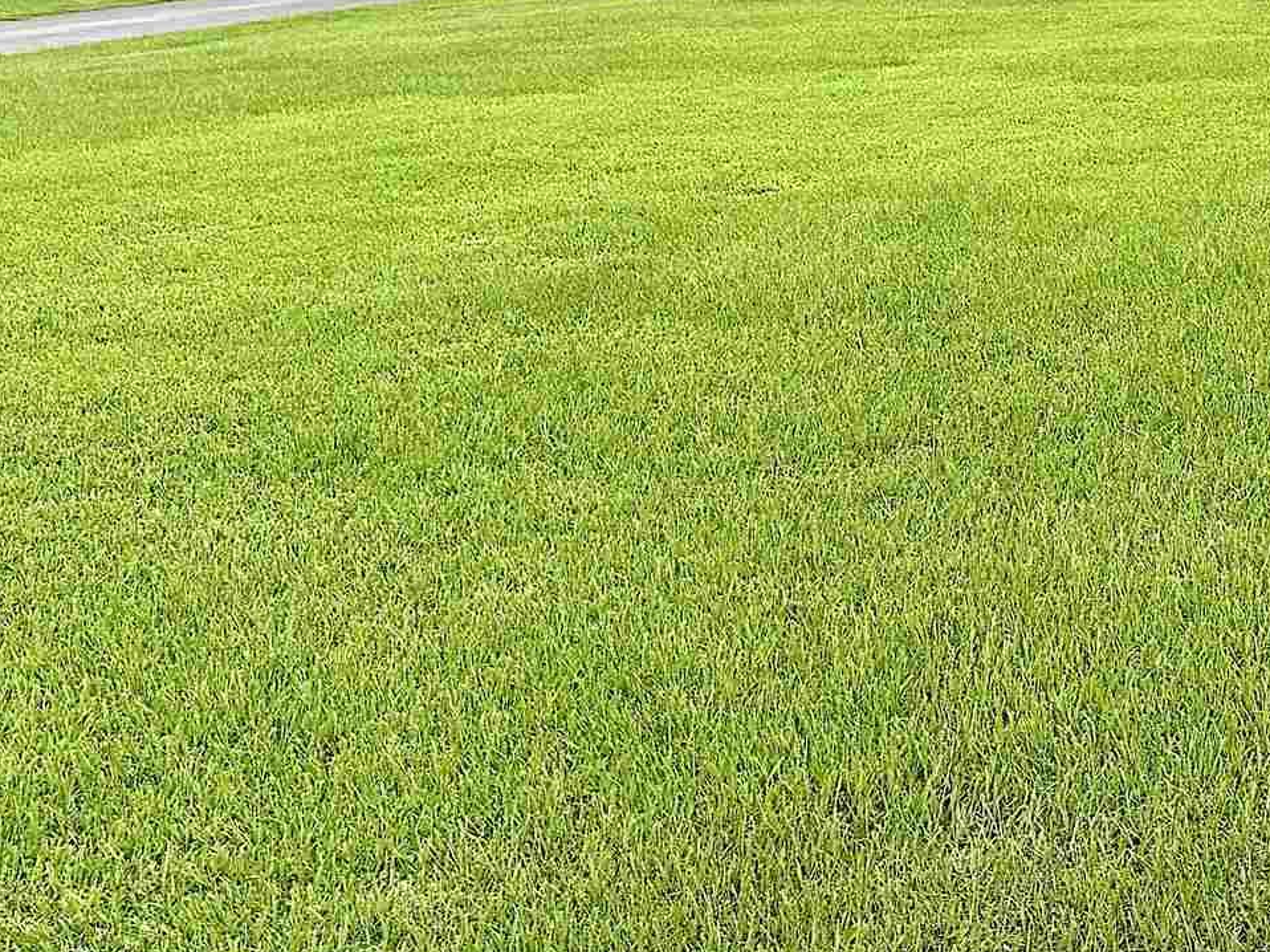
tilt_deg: +0.4
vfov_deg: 18.1
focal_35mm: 77
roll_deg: +0.7
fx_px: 2824
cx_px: 1395
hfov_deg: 23.8
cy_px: -202
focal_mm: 6.76
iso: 80
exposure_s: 1/2703
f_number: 1.78
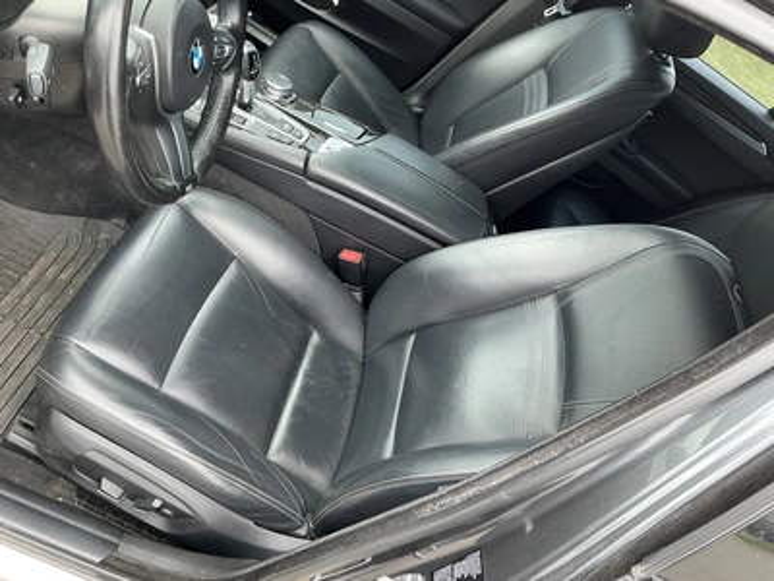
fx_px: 626
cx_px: 387
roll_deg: -42.9
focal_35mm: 28
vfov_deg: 49.7
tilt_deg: -41.1
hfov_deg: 63.4
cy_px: 290
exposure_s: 1/122
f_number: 1.8
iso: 50
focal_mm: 3
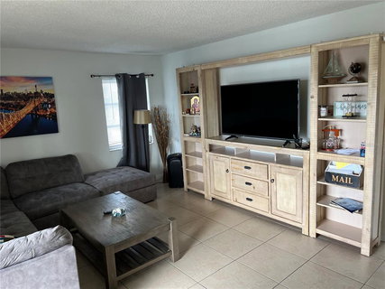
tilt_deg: -9.4
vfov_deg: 53.0
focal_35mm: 26
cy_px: 144
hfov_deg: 67.3
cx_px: 192
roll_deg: +3.6
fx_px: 289
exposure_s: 1/60
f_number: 1.5
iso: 80
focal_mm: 5.7
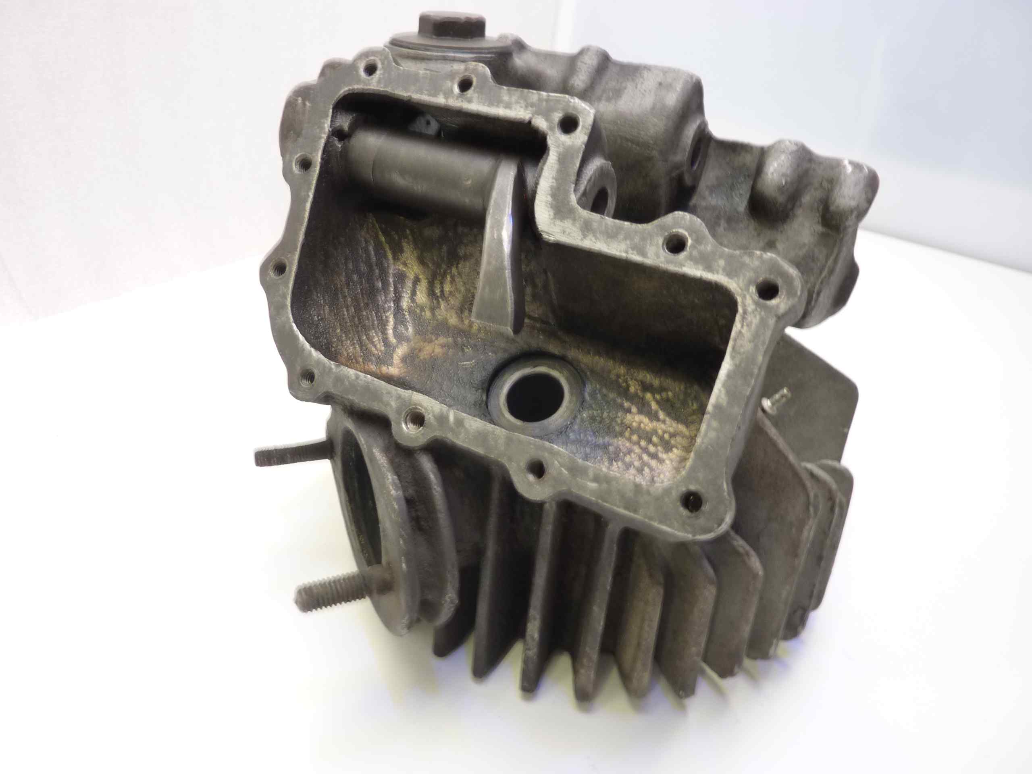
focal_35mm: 25
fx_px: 745
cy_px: 387
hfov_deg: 69.4
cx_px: 516
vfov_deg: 54.9
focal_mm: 4.1
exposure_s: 1/8
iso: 125
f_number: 3.3
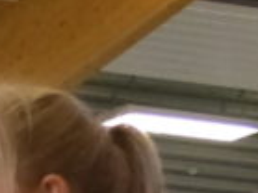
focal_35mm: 449
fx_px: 3344
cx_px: -323
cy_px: 603
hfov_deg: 4.3
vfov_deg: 3.2
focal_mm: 10.9
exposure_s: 1/400
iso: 800
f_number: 2.8
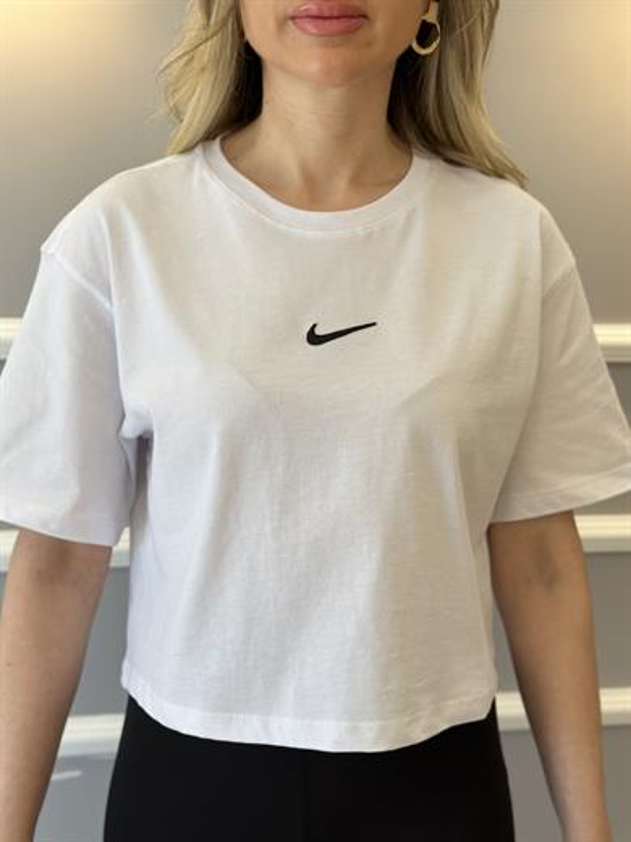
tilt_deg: -8.3
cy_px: 421
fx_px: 1167
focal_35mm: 48
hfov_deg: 30.3
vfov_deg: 39.7
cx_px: 316
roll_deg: -2.0
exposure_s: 1/349
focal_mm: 6.86
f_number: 1.78
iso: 80
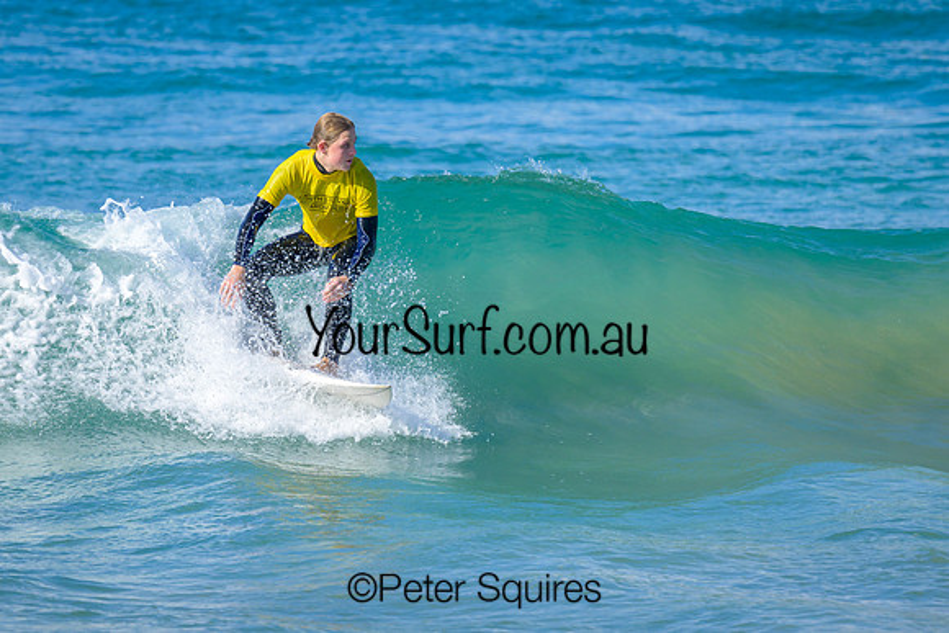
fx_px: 28961
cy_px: 279
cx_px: 462
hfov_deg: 1.9
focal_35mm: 1098
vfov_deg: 1.3
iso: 320
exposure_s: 1/2000
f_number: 6.3
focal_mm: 800
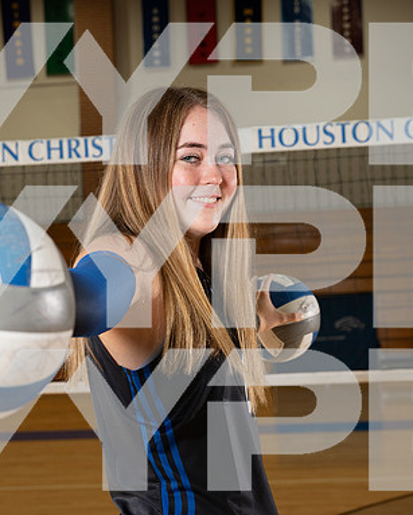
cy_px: 258
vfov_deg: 26.7
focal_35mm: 71
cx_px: 186
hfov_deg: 21.6
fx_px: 1084
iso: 500
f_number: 5.6
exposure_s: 1/250
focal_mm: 50
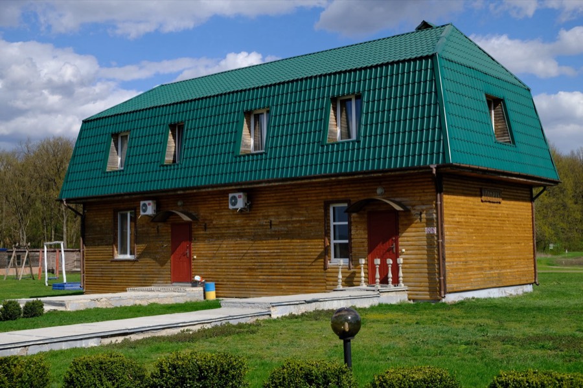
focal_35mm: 47
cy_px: 194
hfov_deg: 41.9
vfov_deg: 28.6
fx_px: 761
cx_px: 292
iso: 200
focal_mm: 31.5
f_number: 5.6
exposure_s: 1/1100
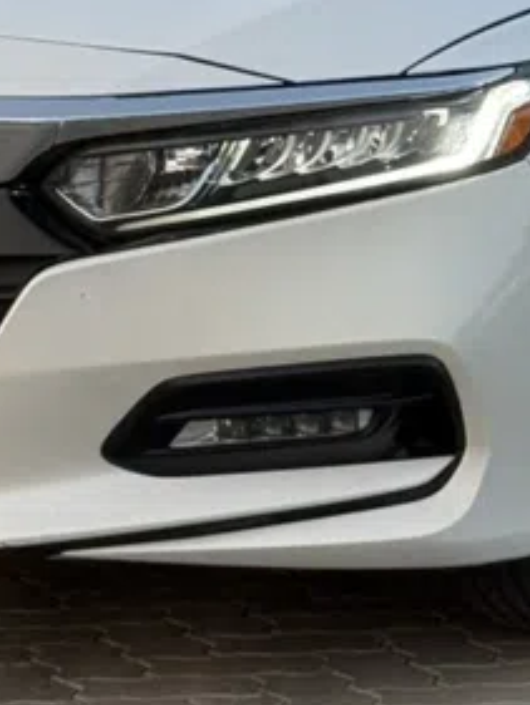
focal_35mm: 233
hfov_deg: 6.4
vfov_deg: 8.4
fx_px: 4753
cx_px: 412
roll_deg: -0.9
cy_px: -19
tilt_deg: -2.8
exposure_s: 1/463
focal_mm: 6.76
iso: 100
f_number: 1.78
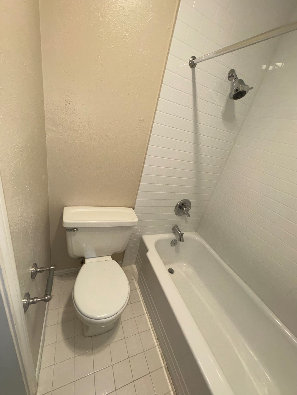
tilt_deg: -24.1
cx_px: 148
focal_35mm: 14
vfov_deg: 102.1
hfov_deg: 85.7
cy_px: 198
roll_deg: -14.5
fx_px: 160
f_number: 2.2
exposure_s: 1/120
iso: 64
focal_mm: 2.22
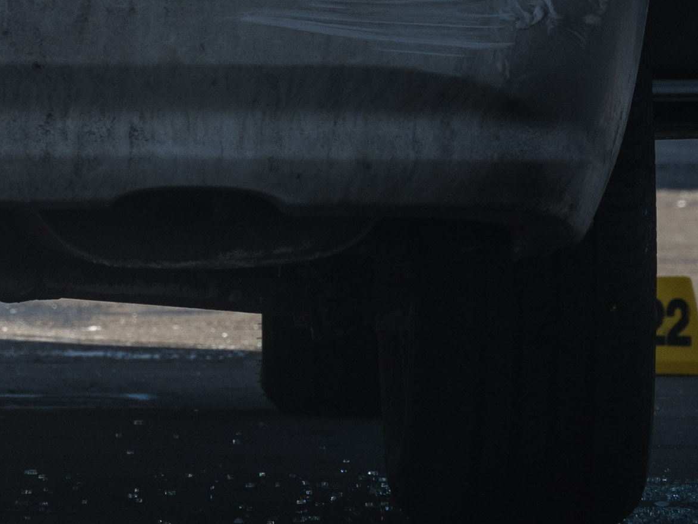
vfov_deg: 2.2
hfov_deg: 2.9
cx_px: -555
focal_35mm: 674
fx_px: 13595
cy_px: -245
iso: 100
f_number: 8
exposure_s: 1/750
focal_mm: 140
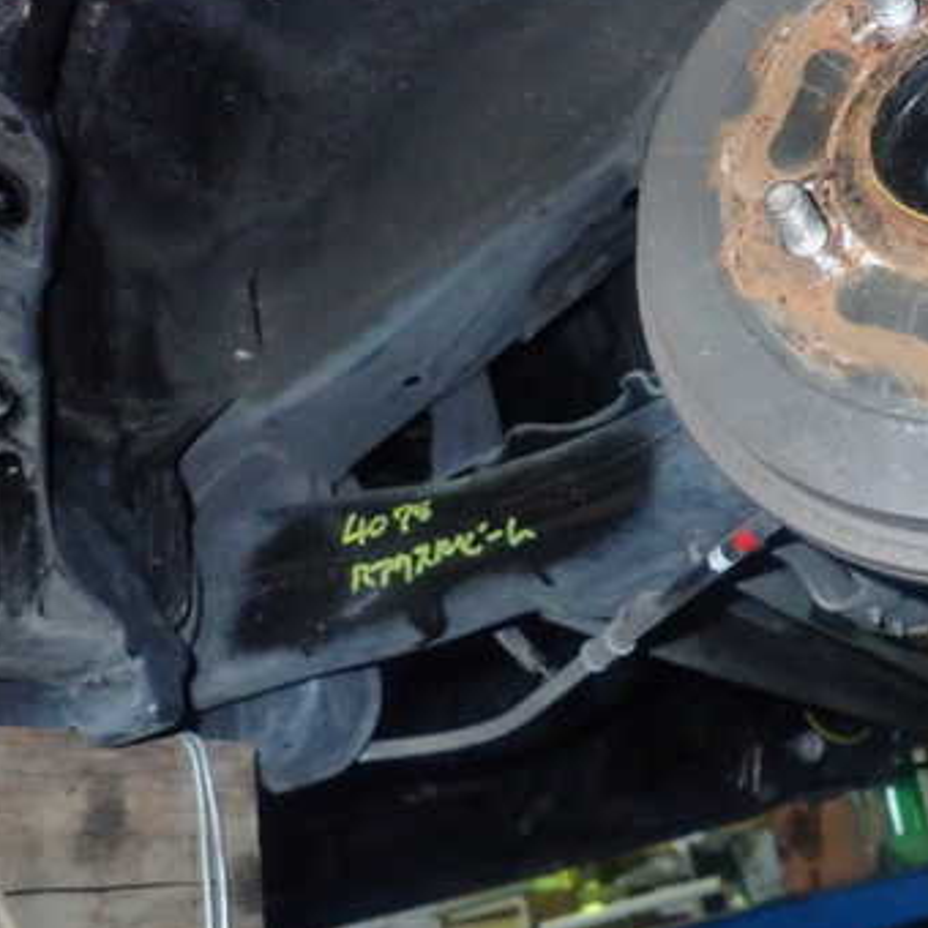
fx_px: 1183
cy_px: 445
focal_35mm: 39
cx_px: 753
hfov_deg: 40.9
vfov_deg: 42.8
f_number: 5.6
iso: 800
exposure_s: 1/30
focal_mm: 4.5
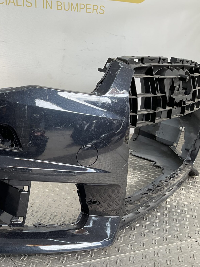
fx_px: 362
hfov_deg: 29.3
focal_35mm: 47
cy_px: 161
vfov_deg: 40.2
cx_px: 9
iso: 16
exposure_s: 1/217
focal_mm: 3
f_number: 1.8
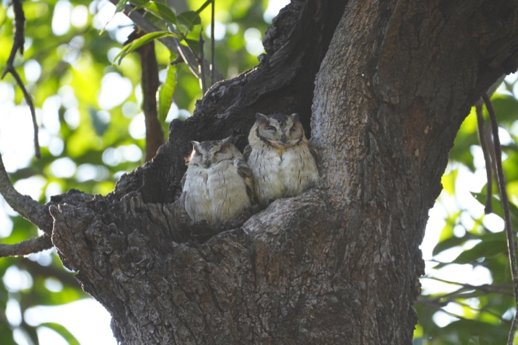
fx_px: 12946
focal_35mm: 900
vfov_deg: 1.5
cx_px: 259
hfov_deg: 2.3
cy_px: 172
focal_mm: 600
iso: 1600
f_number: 6.3
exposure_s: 1/500
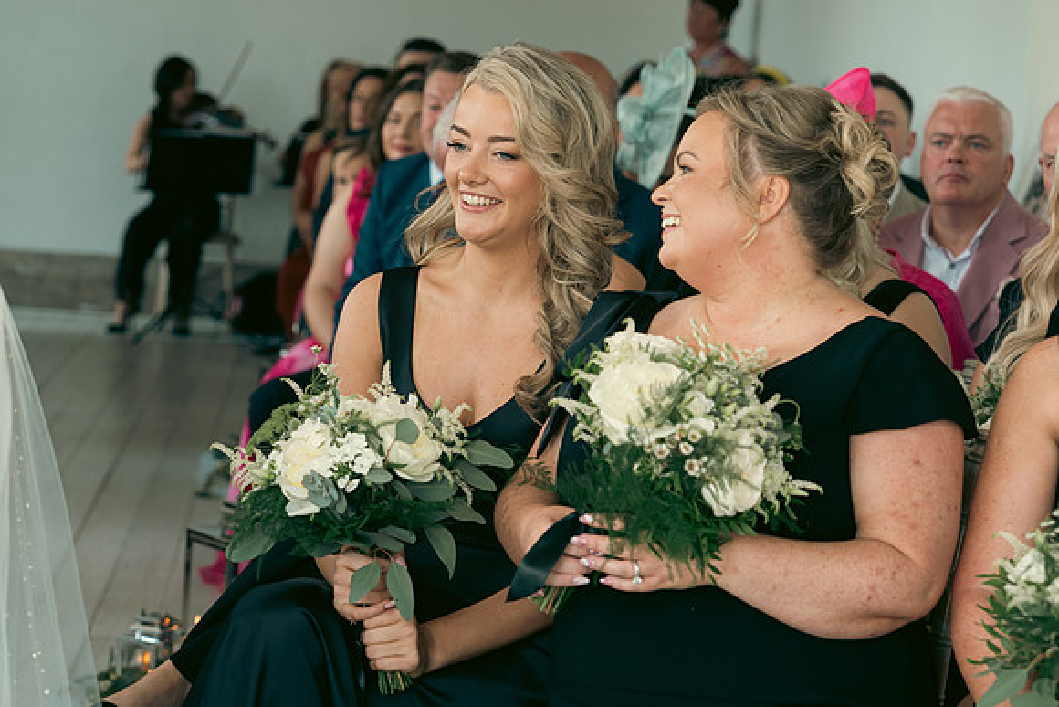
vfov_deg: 14.6
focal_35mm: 94
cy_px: 354
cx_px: 530
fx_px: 2766
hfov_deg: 21.7
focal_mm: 63
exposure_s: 1/160
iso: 400
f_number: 3.5
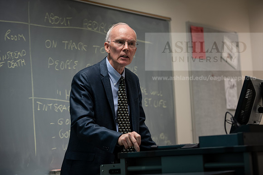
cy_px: 88
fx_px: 716
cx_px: 132
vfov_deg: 14.0
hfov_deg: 20.8
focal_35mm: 98
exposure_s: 1/200
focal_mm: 98
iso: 1250
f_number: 2.8
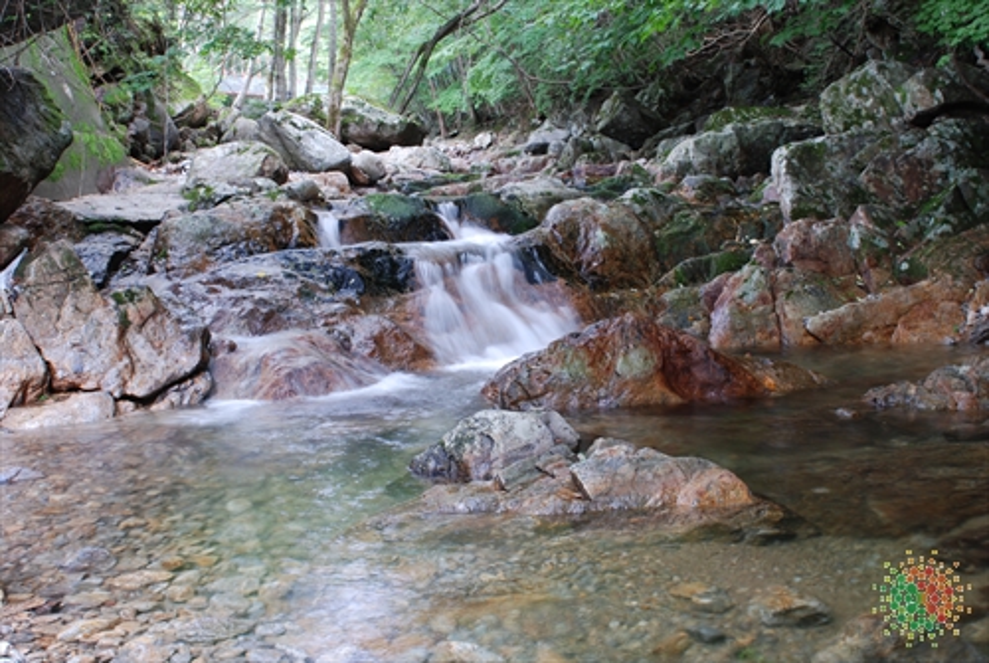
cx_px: 494
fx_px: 990
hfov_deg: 53.1
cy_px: 332
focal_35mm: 36
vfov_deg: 37.0
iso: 100
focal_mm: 24
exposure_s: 1/2.5
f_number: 8
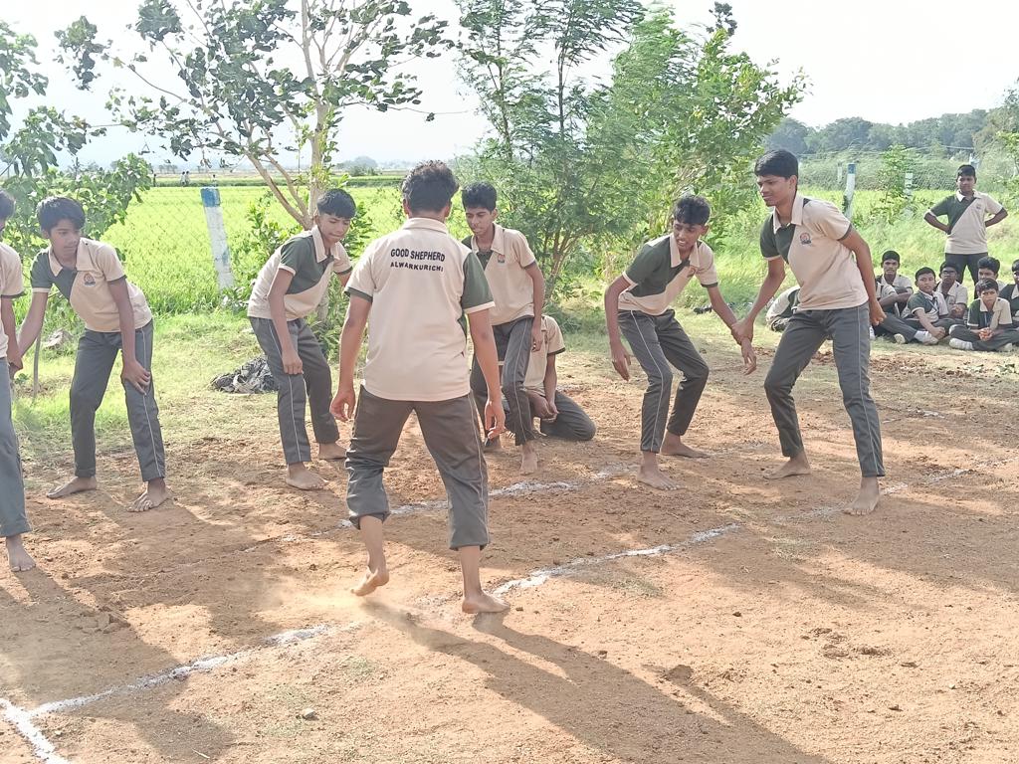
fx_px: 1207
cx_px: 510
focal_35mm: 41
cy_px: 382
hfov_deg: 45.8
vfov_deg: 35.1
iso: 100
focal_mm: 3.98
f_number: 1.8
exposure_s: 1/388
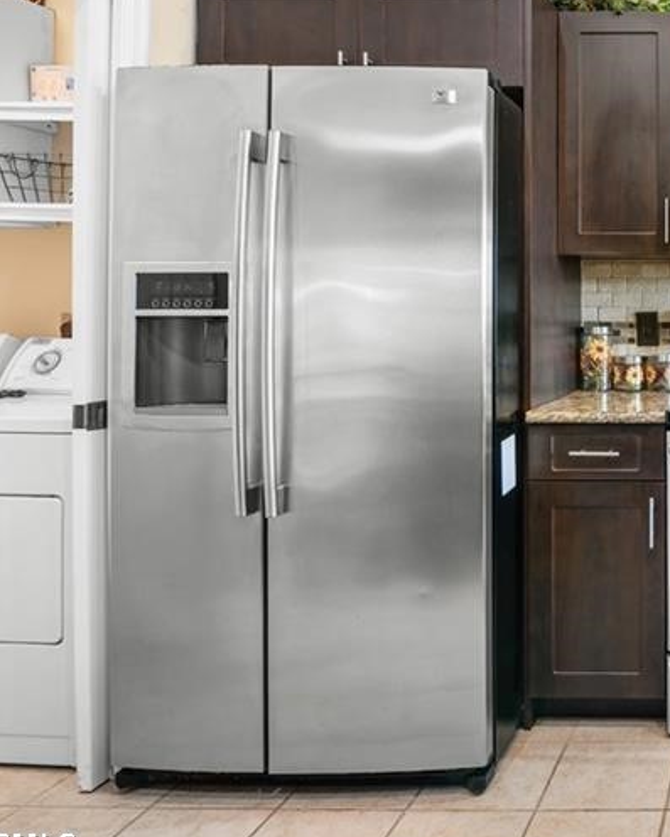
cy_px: 296
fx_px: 768
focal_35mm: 31
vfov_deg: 56.2
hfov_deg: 36.7
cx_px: 797
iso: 320
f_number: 10
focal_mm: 16
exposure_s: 2.5
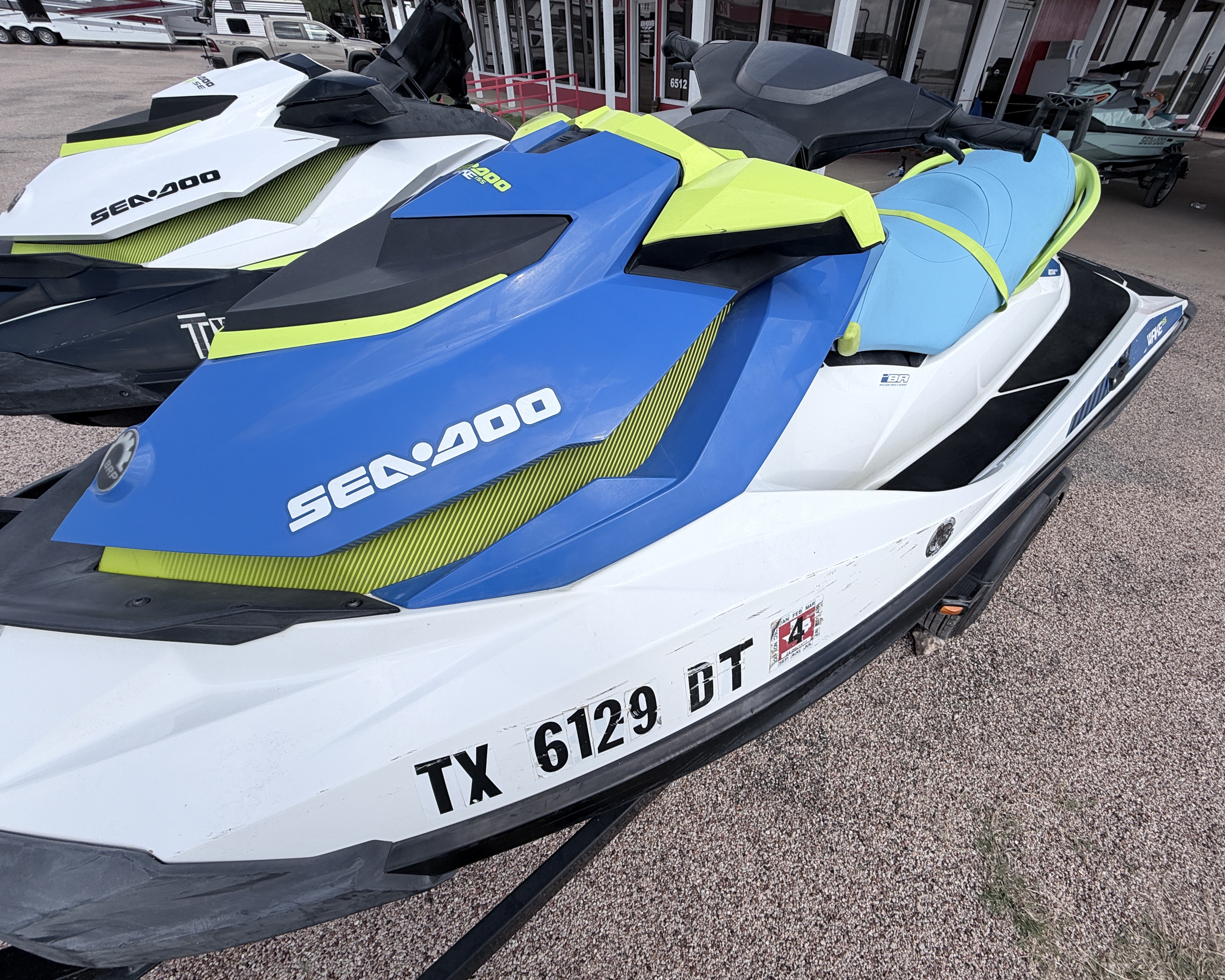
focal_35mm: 15
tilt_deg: -39.7
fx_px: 544
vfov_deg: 84.0
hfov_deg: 96.5
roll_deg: -2.7
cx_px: 670
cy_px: 481
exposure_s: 1/841
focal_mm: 2.22
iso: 20
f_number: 2.2
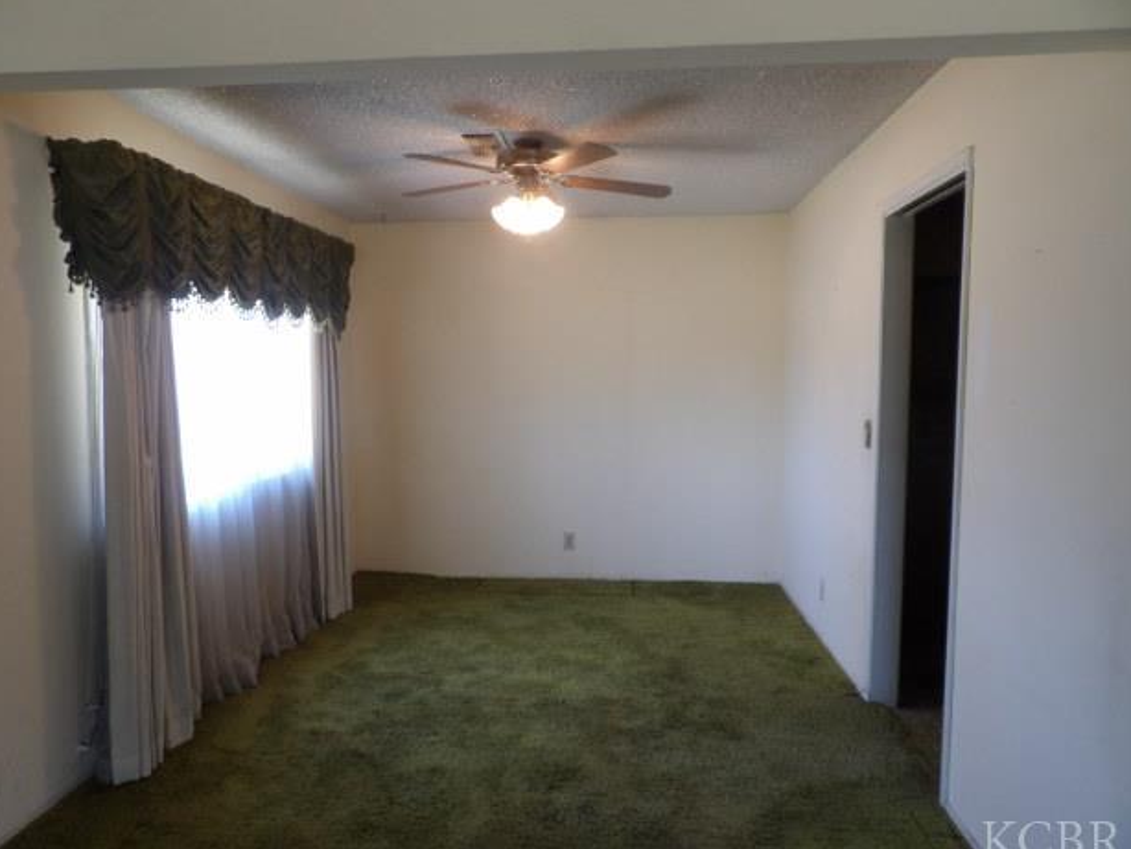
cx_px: 549
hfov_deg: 69.4
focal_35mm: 25
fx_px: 817
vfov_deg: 54.9
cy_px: 438
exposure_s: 1/26
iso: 200
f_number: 2.8
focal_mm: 4.3
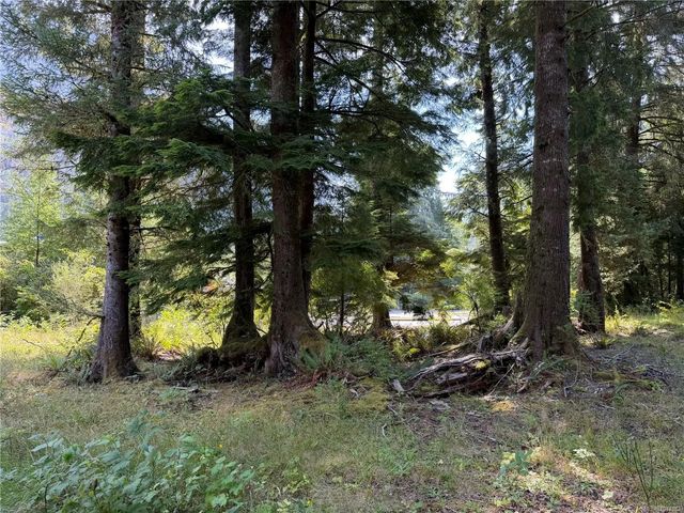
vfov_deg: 56.8
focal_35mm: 24
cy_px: 256
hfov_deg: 71.6
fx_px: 474
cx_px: 342
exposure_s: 1/204
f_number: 1.78
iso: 80
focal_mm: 6.76
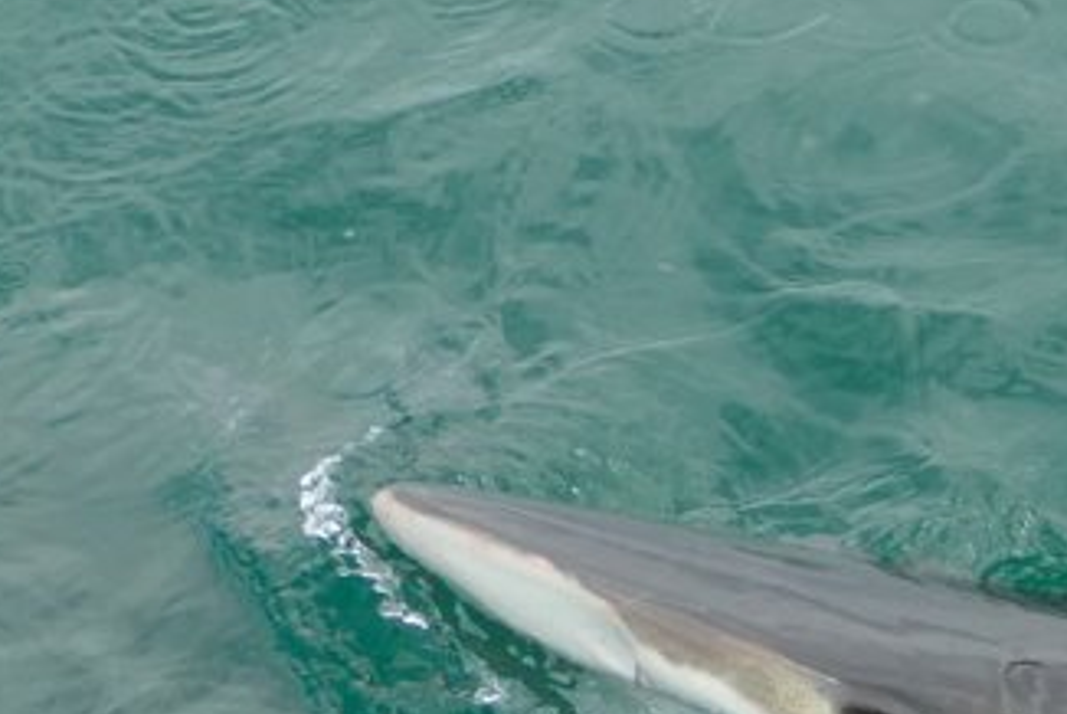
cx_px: 854
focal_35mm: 129
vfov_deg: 10.6
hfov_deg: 15.8
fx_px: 3827
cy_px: 447
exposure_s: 1/800
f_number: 3.7
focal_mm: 25.64
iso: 125
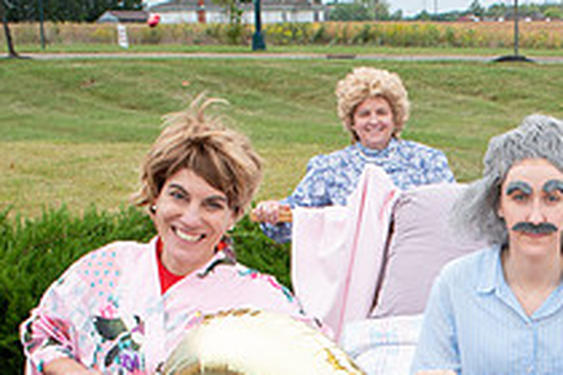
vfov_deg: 16.2
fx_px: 1267
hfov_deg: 24.1
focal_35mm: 81
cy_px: 455
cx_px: 540
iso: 640
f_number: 10
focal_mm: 24
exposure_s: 1/200
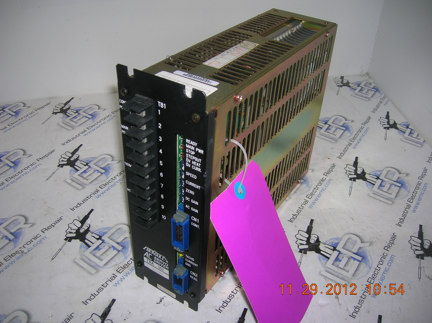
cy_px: 162
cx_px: 216
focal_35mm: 34
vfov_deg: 41.7
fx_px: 424
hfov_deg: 54.0
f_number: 2.9
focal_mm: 5.7
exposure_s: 1/60.1
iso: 50
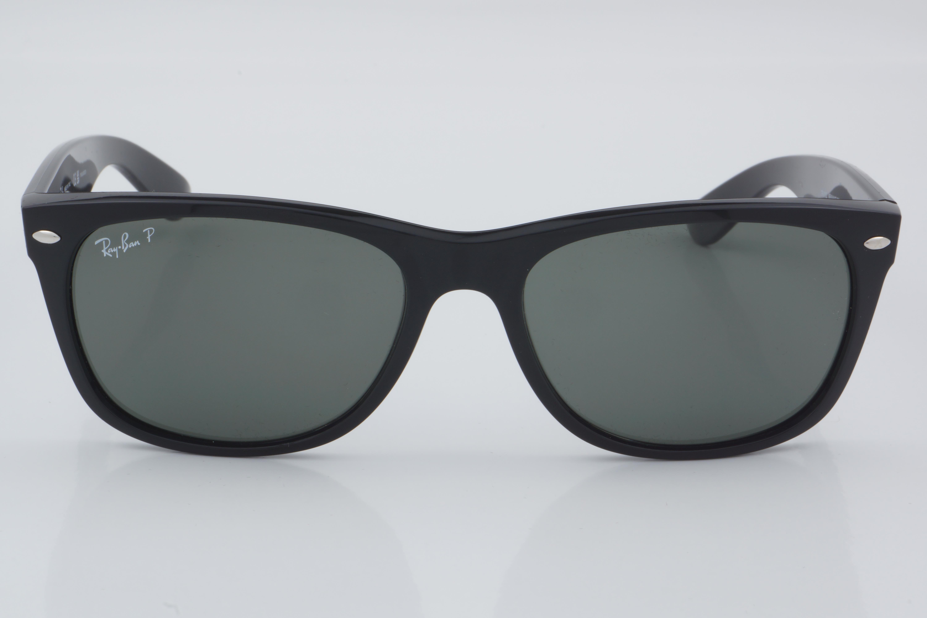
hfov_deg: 24.6
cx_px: 464
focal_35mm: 82
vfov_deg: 16.6
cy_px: 309
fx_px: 2124
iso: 100
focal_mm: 55
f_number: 32
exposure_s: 1/4
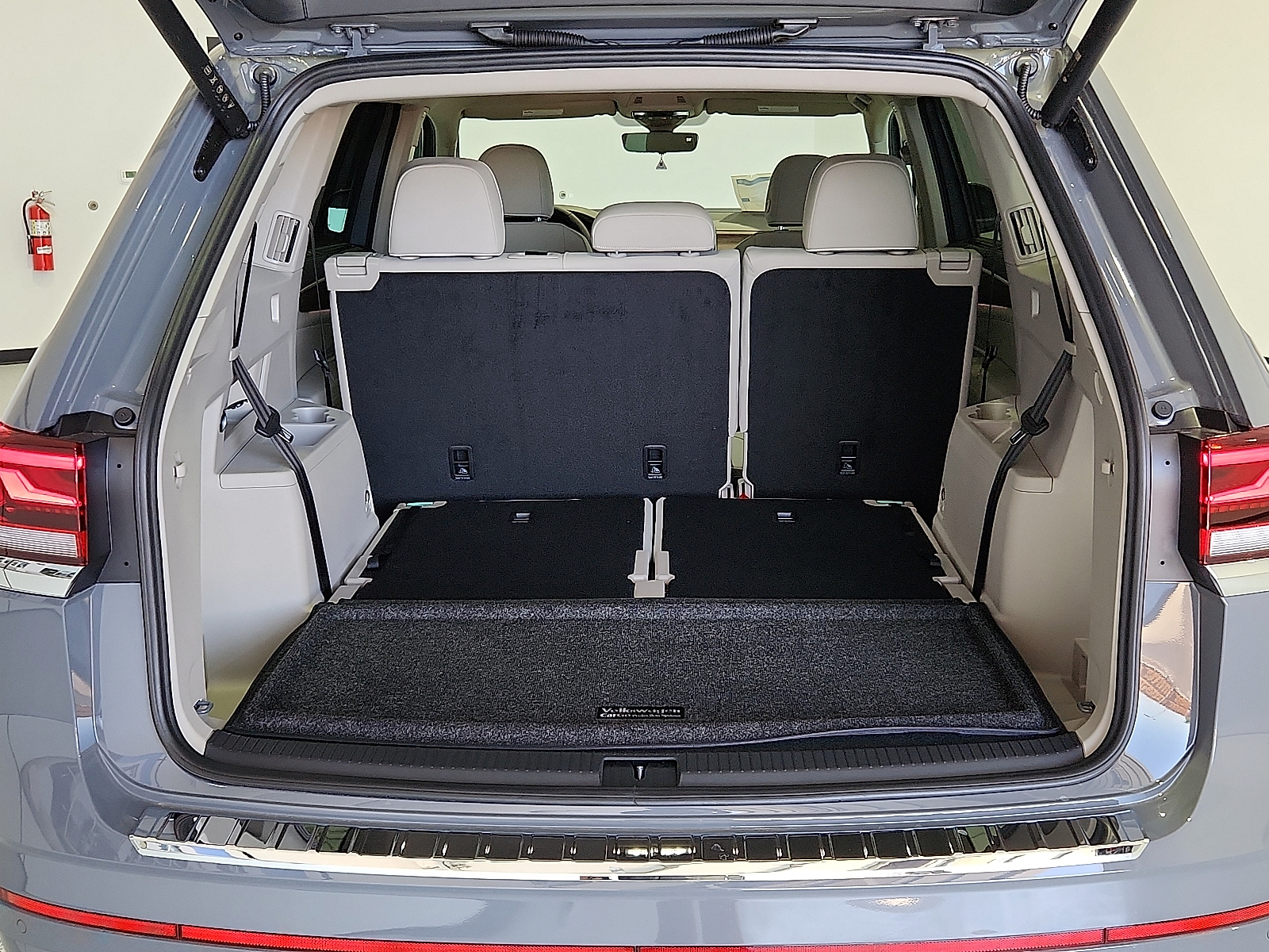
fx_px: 843
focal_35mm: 23
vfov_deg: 58.9
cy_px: 476
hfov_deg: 73.9
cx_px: 634
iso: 115
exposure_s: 1/59.2
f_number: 1.8
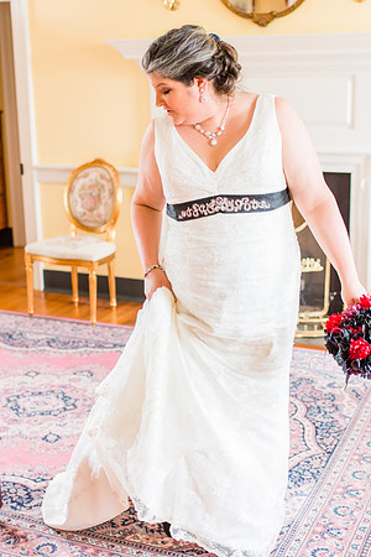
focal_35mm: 52
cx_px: 186
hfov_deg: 25.8
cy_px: 278
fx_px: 811
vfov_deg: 37.9
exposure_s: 1/100
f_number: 1.8
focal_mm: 35
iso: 800
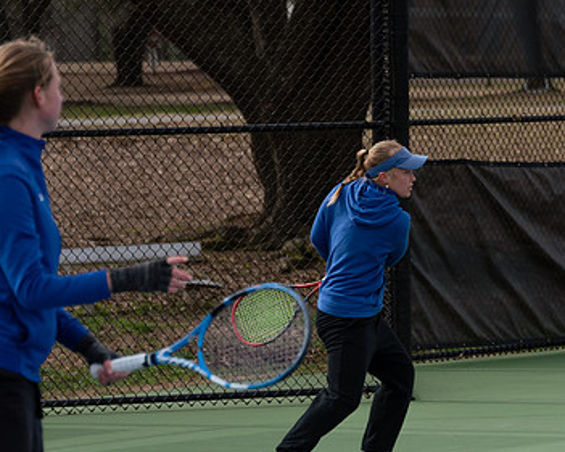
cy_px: 254
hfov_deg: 7.9
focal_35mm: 244
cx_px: 386
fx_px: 4081
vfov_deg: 6.3
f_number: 5.6
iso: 640
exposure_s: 1/4000
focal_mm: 145
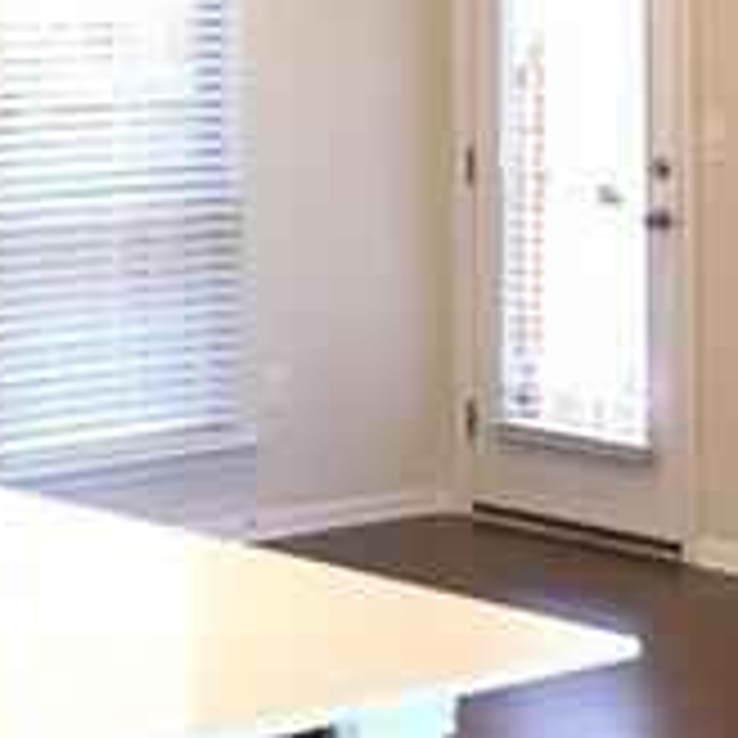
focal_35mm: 120
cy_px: -230
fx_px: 2894
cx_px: 184
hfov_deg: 14.5
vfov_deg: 13.9
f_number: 2.2
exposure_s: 1/30
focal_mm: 4.15
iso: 64
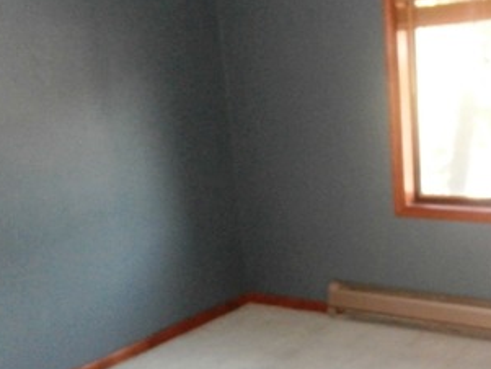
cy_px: 279
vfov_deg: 28.1
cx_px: 395
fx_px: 724
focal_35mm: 51
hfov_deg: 36.2
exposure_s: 1/30
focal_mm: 4.2
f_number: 3
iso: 400
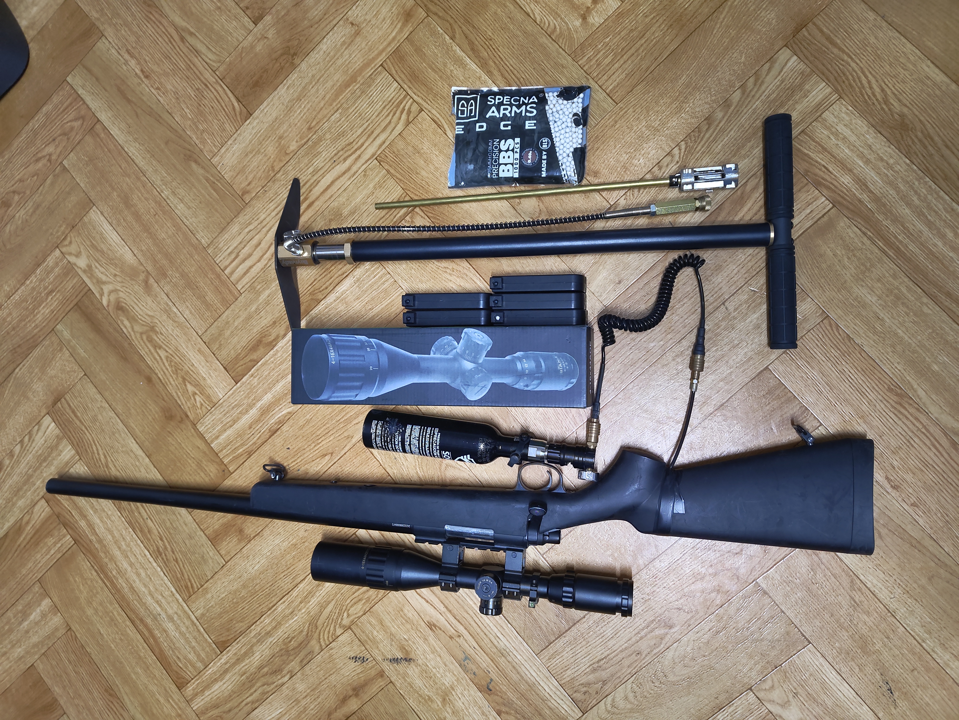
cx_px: 480
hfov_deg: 73.9
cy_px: 360
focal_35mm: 23
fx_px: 637
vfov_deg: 58.9
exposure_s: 1/50
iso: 406
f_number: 1.88
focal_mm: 5.59
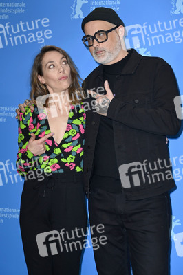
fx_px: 764
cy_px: 138
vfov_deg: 20.4
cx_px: 92
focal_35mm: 100
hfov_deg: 13.7
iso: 800
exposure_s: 1/200
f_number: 5.3
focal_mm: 100
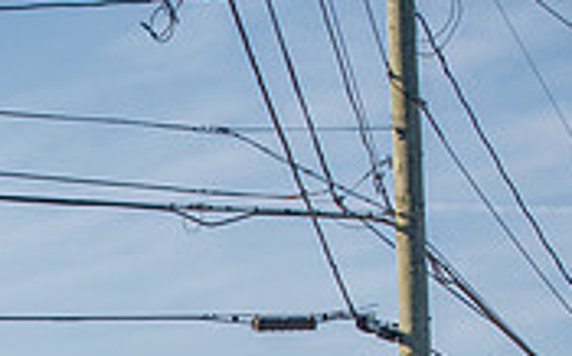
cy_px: 599
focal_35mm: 271
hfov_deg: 7.6
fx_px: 4221
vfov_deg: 4.8
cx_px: -320
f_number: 6.3
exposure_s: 1/400
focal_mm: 80
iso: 160
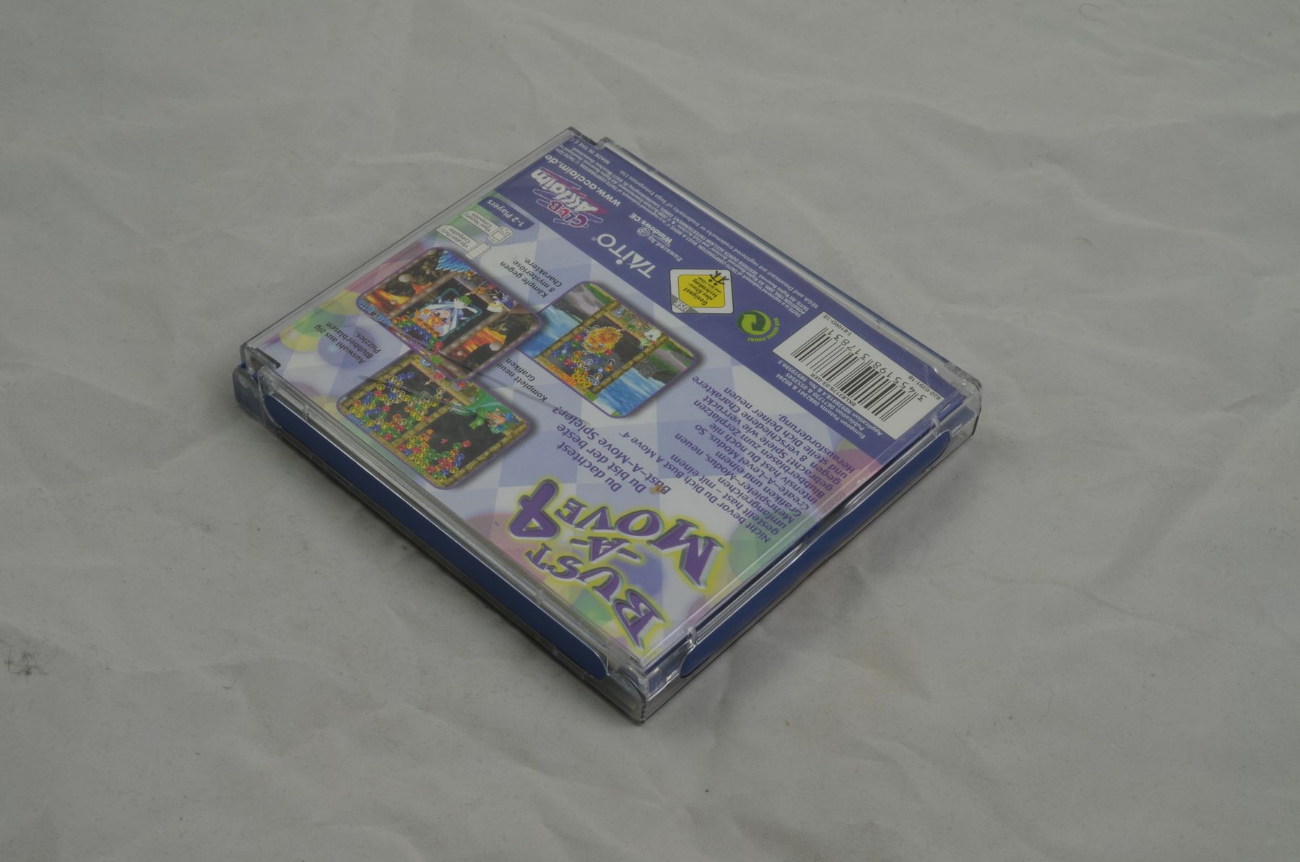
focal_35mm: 60
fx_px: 2163
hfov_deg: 33.5
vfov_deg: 22.5
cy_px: 431
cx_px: 650
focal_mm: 40
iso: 100
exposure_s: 1/3
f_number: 20
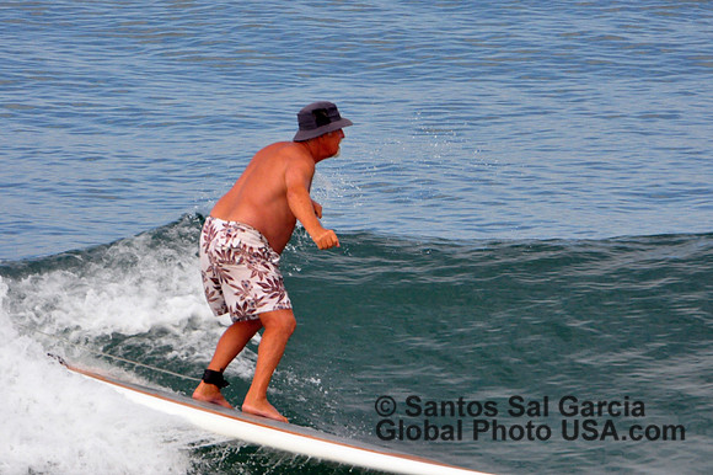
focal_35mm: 825
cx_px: 356
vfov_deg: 1.7
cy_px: 238
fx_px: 16330
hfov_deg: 2.5
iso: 1250
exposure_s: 1/2500
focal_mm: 550
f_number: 7.1
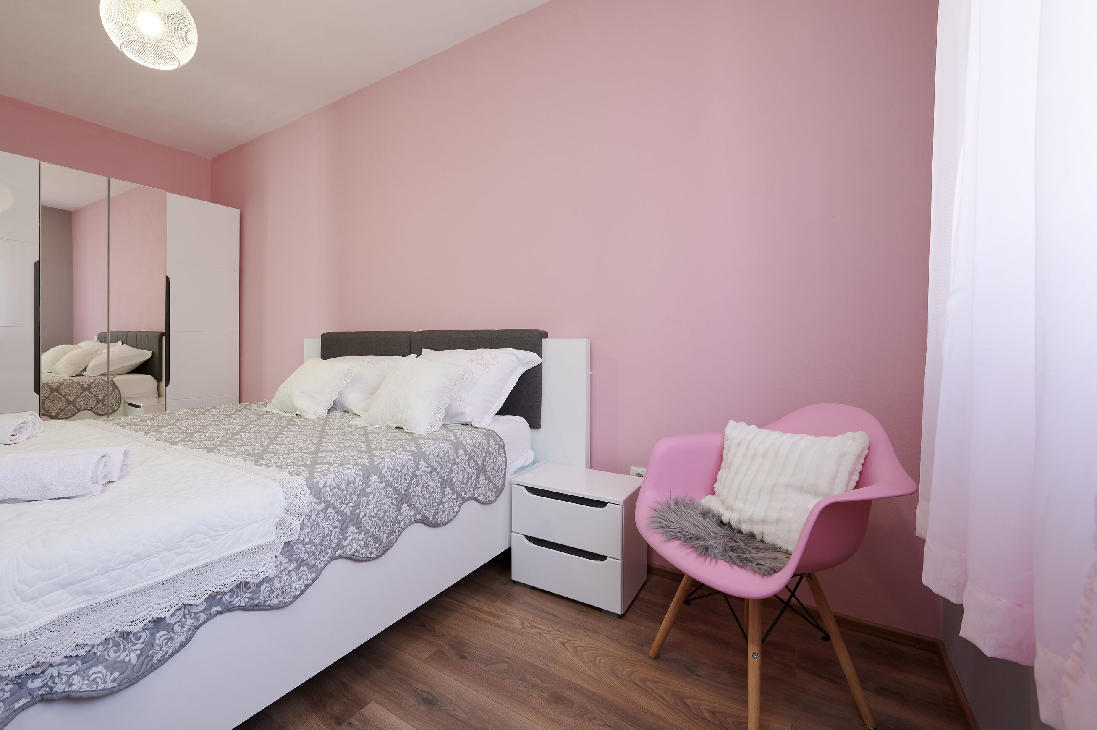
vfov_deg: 77.2
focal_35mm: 15
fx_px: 457
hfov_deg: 100.3
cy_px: 358
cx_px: 515
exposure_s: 1/10
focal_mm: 14
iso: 400
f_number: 8
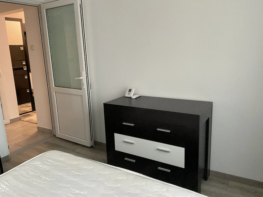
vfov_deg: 48.2
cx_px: 132
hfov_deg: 61.7
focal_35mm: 29
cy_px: 98
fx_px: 220
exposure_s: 1/50
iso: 200
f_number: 1.8
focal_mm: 3
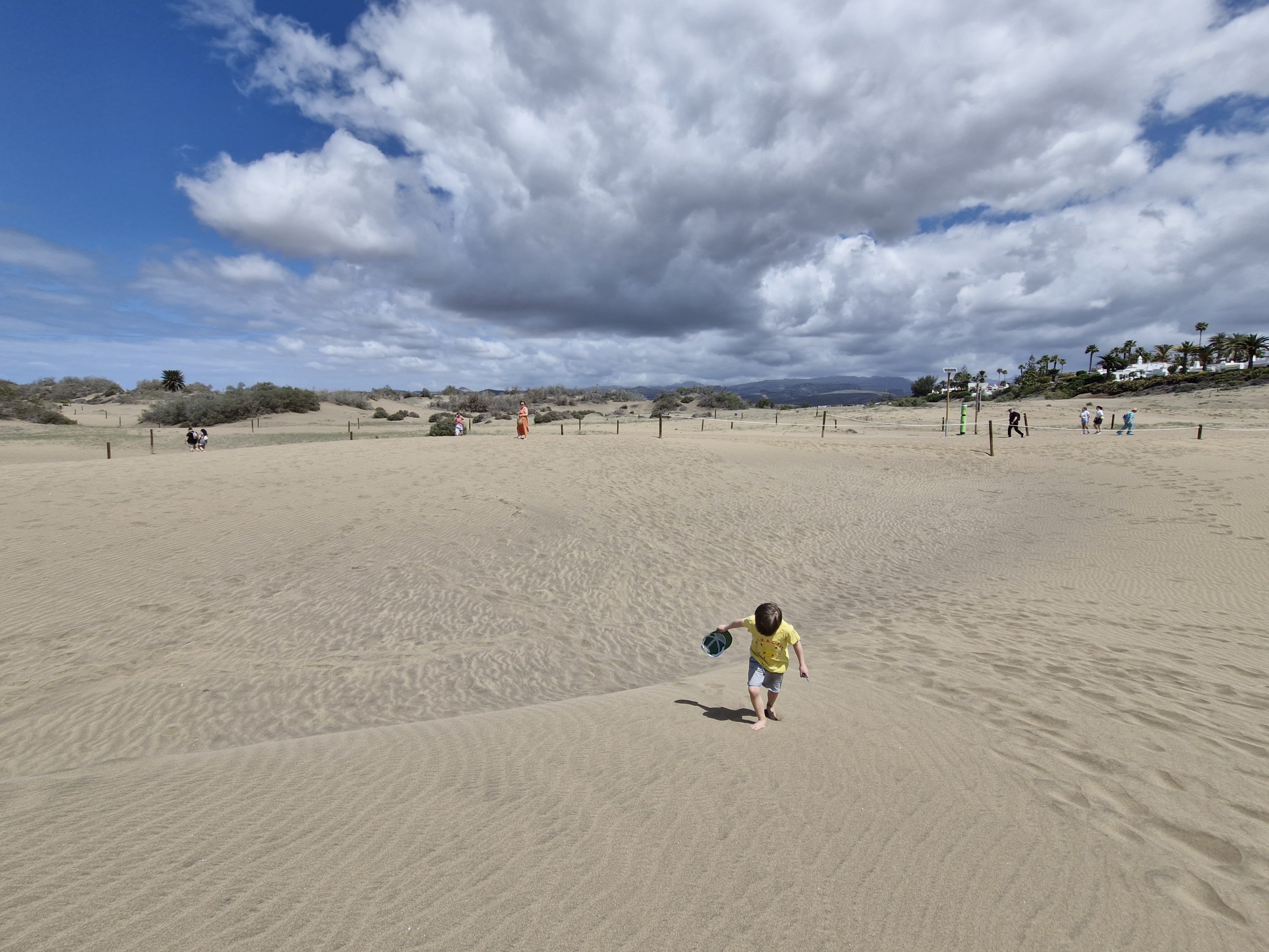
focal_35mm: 16
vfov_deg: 78.0
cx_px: 625
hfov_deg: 94.5
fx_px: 587
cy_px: 446
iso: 50
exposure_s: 1/3216
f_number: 2.2
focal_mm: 1.74
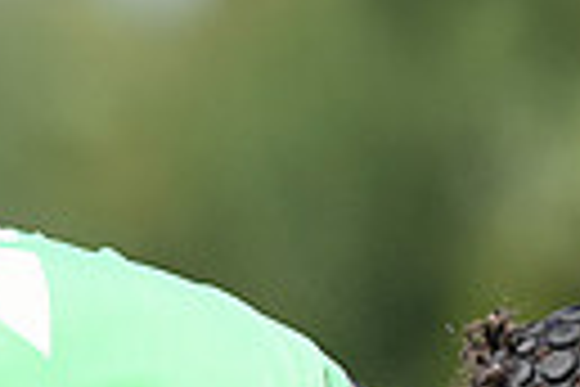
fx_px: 21684
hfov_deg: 1.5
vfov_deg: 1.0
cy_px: 718
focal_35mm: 1346
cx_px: 333
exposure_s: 1/2000
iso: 200
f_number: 2.8
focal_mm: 300
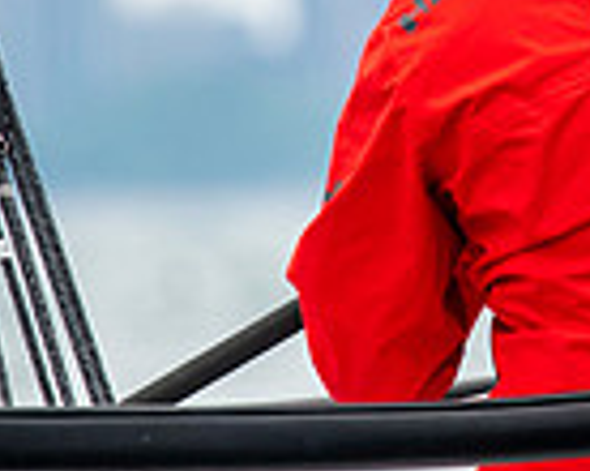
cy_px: -272
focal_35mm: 1783
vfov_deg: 0.9
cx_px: 859
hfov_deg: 1.1
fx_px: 31090
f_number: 5.6
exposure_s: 1/1250
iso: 400
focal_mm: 300
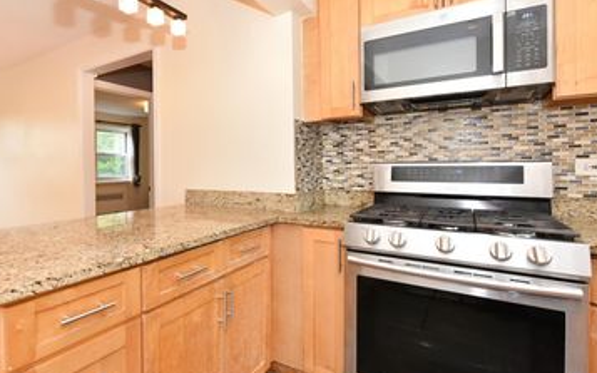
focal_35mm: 20
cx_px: 231
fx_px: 325
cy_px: 168
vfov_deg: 59.5
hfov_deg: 83.7
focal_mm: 14
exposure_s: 1/80
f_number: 5.6
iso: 1600
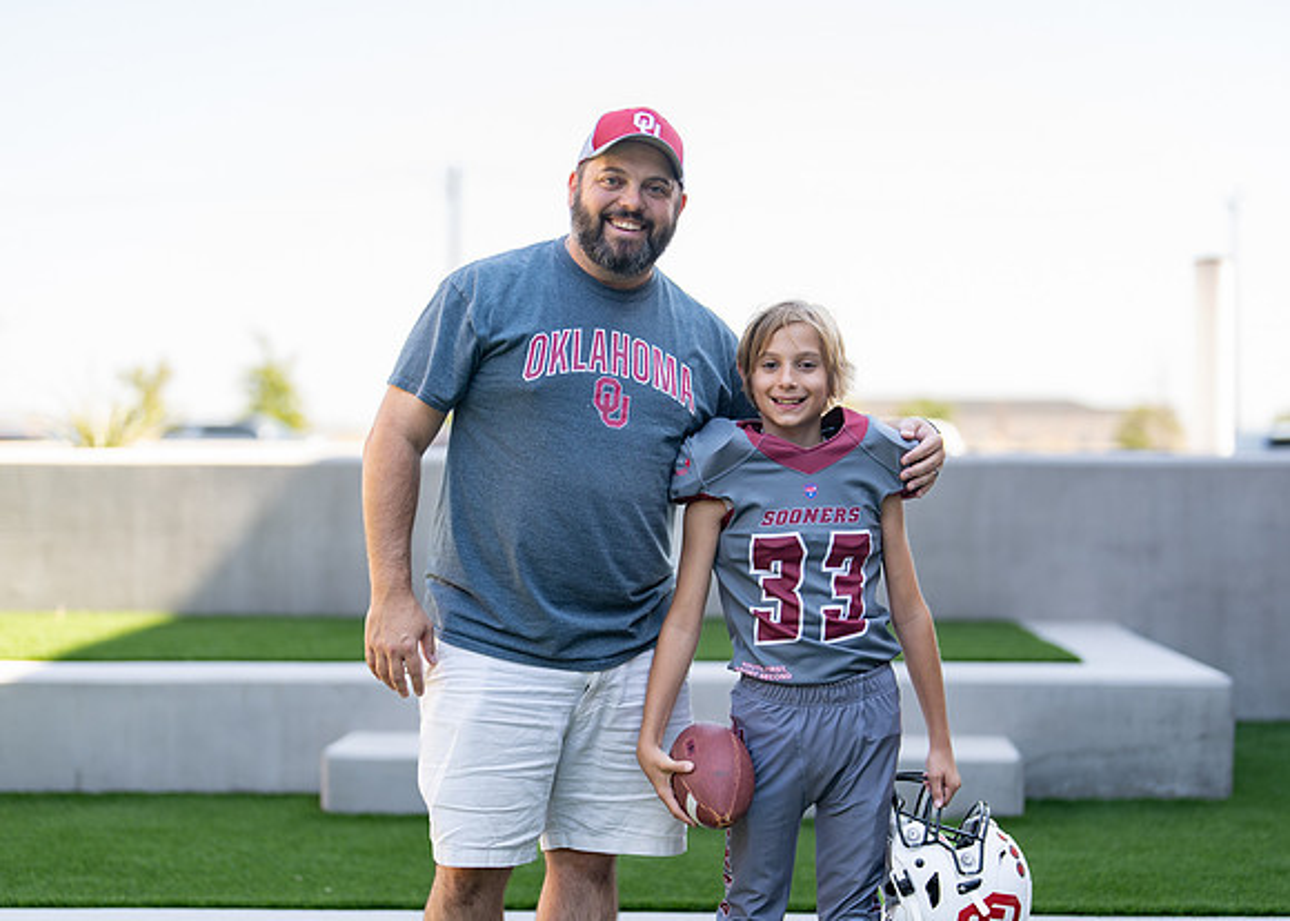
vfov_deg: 22.0
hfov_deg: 30.5
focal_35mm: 65
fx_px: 2368
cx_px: 668
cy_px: 495
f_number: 1.2
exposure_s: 1/1600
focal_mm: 50
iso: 100
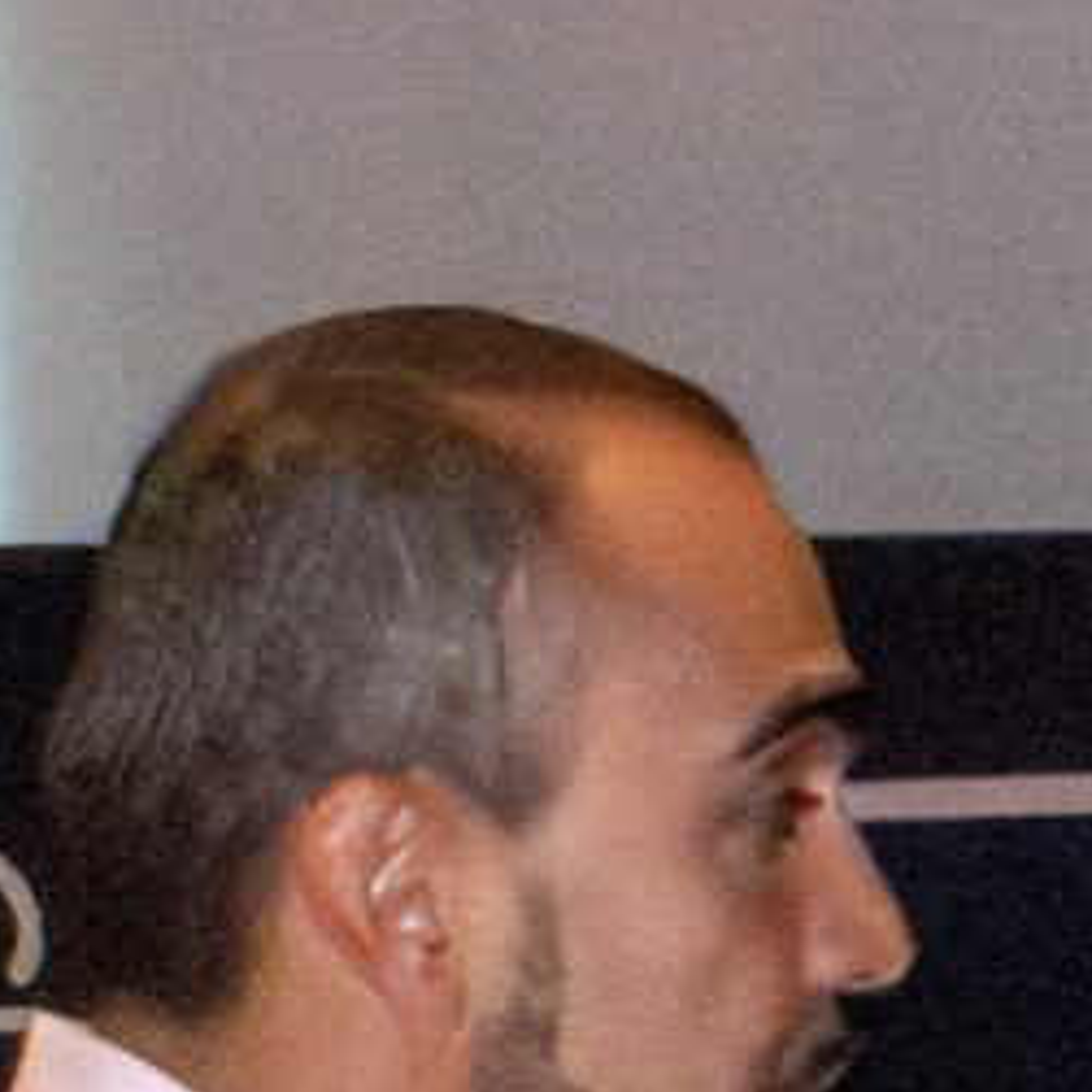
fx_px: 15775
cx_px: 4368
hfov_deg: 3.7
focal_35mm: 442
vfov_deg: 3.9
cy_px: 2621
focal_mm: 34
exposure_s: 1/125
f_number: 25
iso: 25600
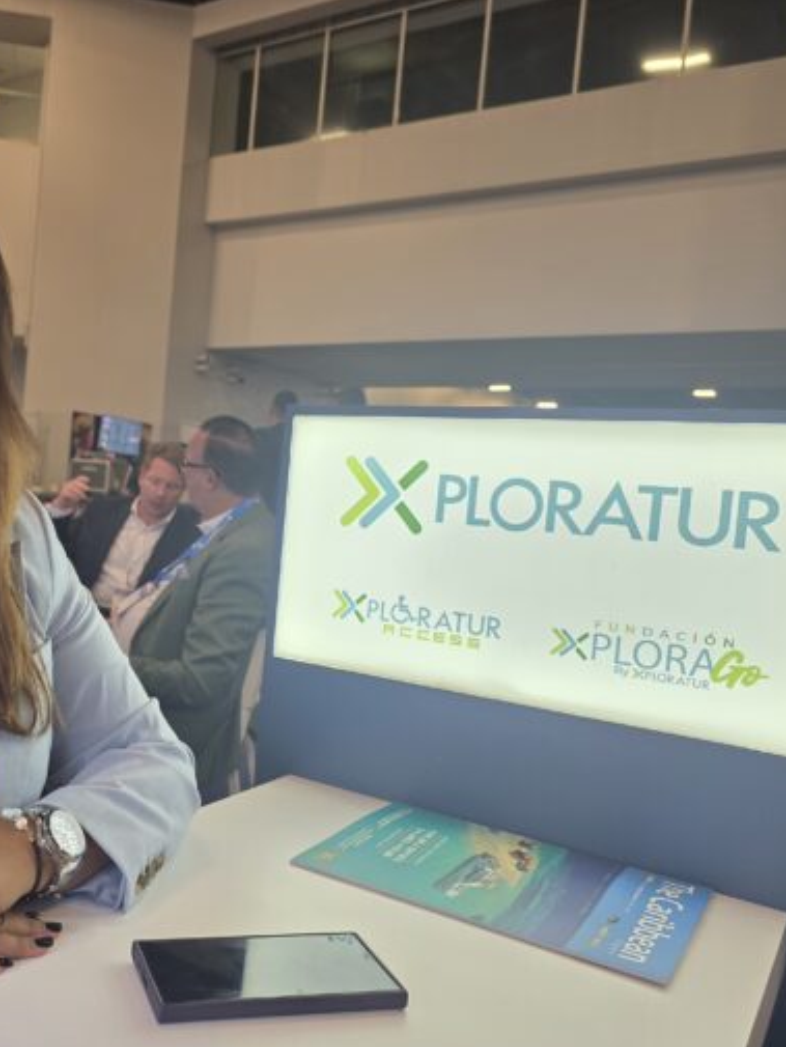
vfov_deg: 58.3
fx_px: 938
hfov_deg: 43.8
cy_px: 524
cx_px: 186
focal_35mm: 31
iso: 100
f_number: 1.7
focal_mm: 6.3
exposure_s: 1/120
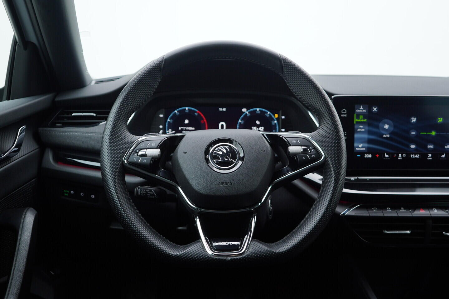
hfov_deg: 53.1
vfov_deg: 36.9
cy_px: 150
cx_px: 224
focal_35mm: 36
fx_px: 449
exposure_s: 1/50
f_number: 3.2
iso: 125
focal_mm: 24
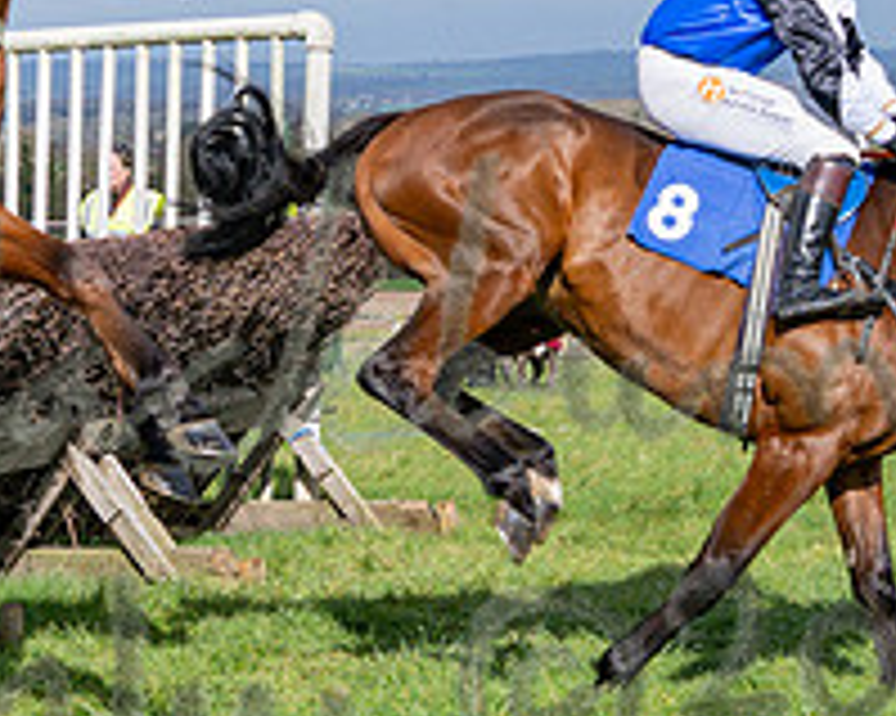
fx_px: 4850
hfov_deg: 10.5
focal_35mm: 183
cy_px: 166
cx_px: 164
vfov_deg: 8.4
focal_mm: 35
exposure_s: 1/2000
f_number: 4
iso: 200
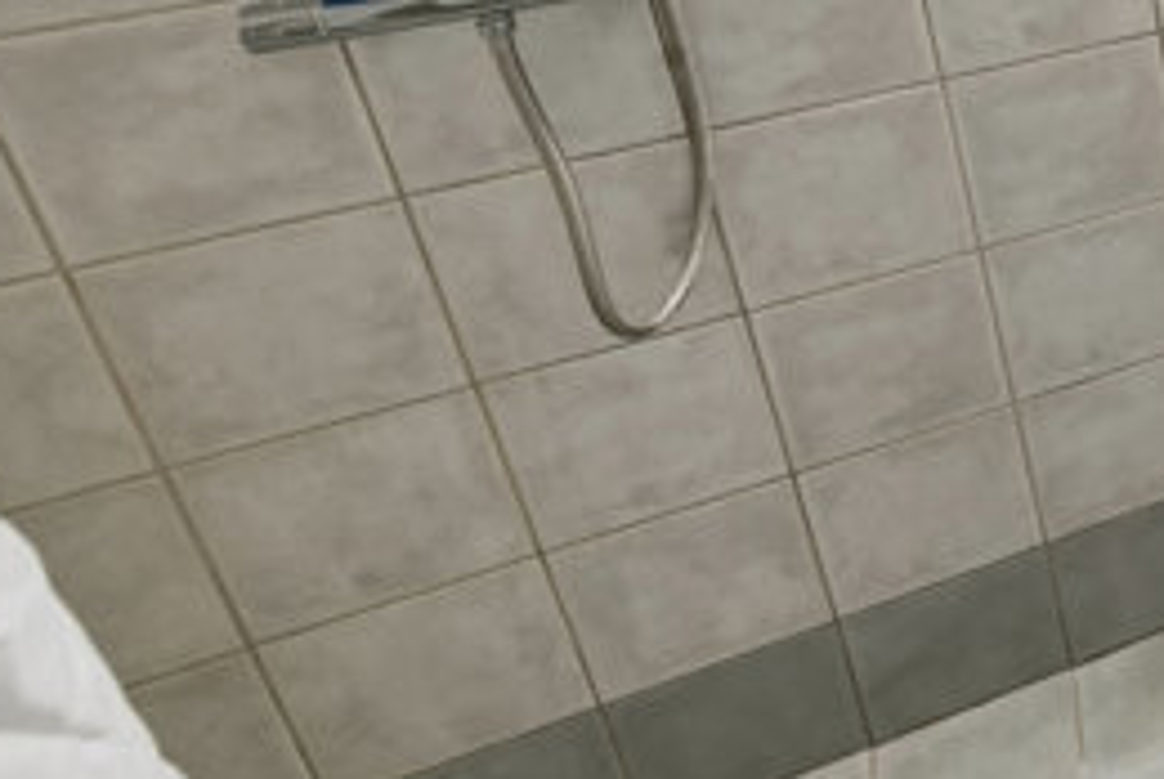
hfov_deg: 28.4
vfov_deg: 27.3
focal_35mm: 43
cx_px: 1764
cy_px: -168
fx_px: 1392
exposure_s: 1/2
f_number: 10
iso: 250
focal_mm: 14
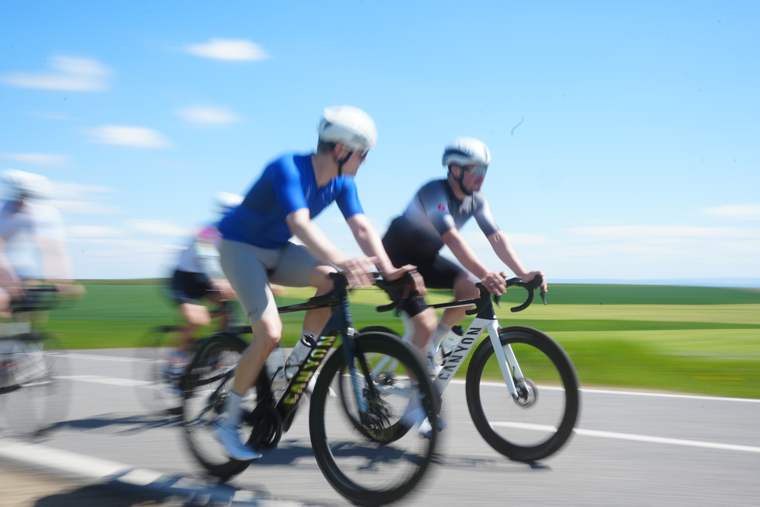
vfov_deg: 33.4
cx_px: 380
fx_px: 844
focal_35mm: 40
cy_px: 254
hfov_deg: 48.5
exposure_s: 1/20
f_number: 22
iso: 100
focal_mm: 40
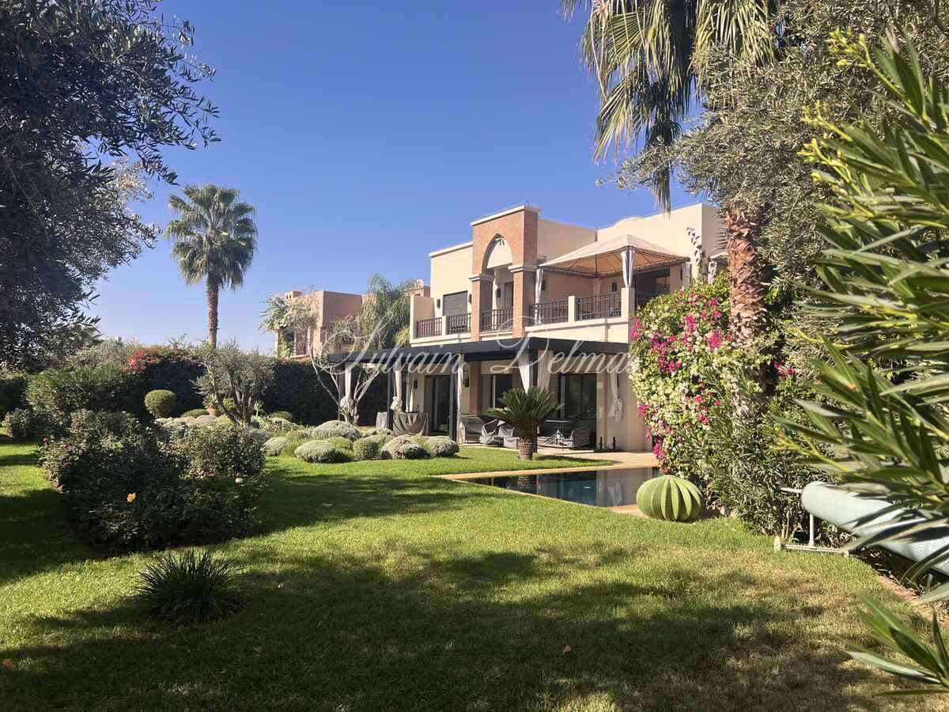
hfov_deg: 67.3
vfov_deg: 53.1
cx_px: 474
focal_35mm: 26
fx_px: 713
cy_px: 356
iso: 50
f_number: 1.5
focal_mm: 5.7
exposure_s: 1/2994
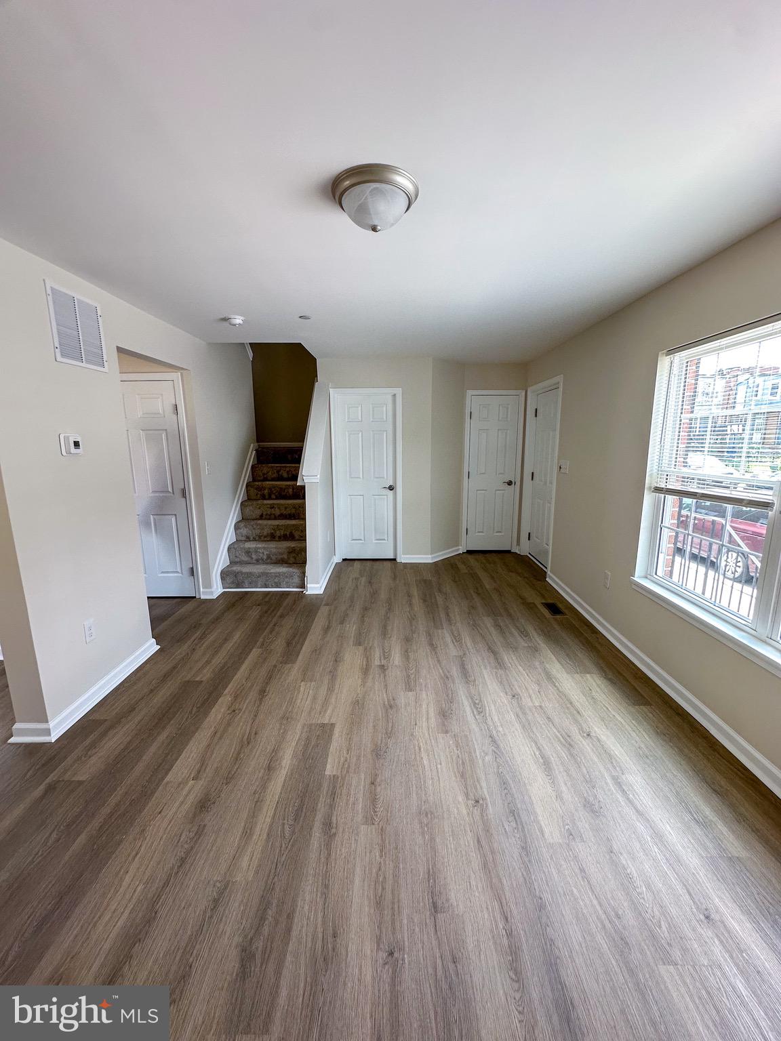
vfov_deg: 102.1
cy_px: 520
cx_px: 390
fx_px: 421
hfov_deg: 85.7
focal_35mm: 14
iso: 100
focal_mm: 2.22
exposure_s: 1/100
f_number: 2.2
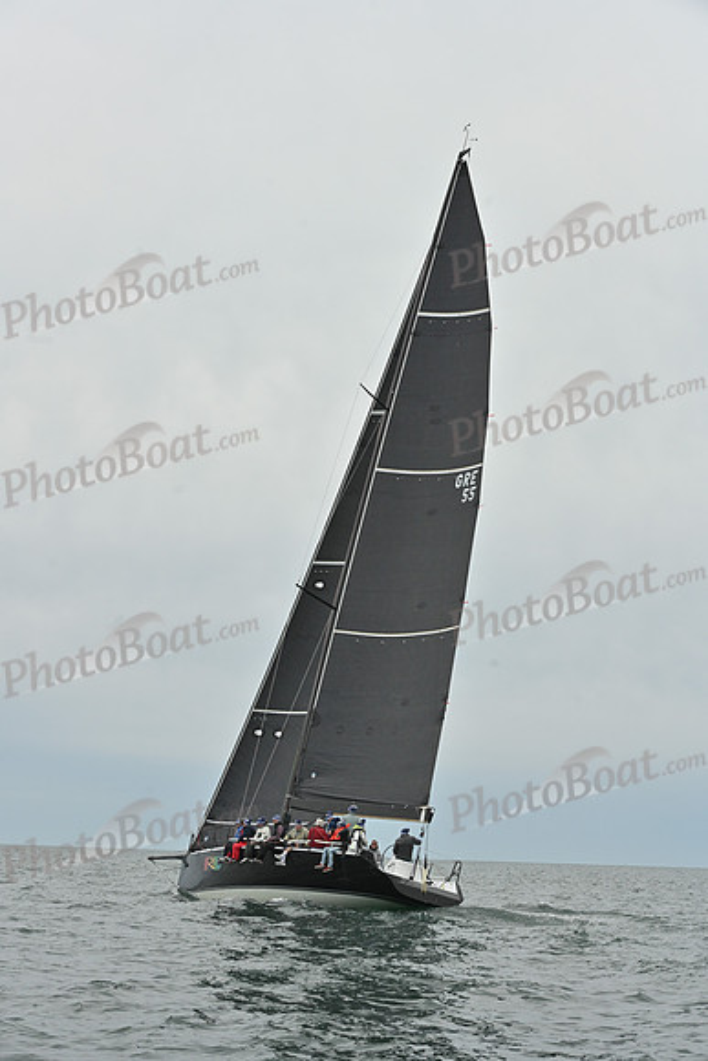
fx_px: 2064
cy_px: 530
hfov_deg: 19.5
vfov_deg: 28.8
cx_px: 354
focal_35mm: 70
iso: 320
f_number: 8
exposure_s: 1/1250
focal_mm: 70
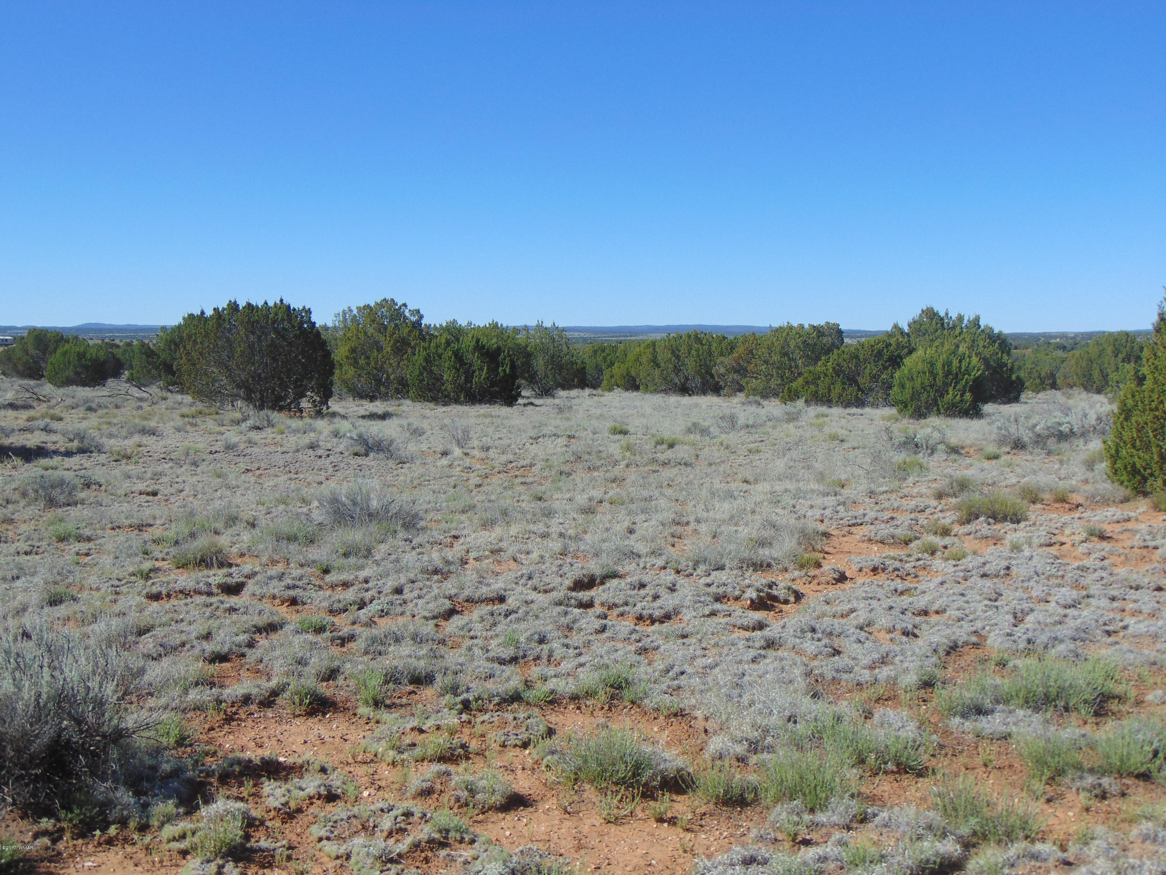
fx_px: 1415
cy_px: 438
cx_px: 583
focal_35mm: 42
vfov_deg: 34.3
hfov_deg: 44.8
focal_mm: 7.6
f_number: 3.3
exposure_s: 1/1000
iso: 80
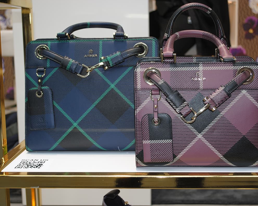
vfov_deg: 25.6
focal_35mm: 60
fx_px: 455
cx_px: 131
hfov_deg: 31.7
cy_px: 103
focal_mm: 35
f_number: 5
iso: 200
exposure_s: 1/60
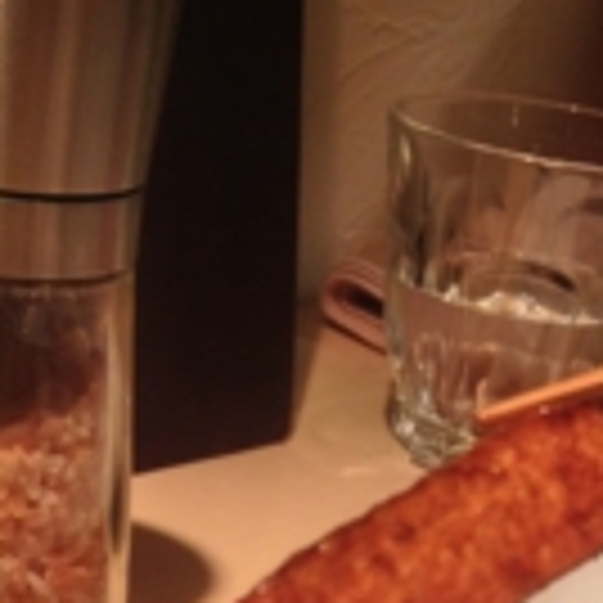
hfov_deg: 16.7
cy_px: 819
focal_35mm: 104
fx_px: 2050
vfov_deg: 15.8
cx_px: 220
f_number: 2.4
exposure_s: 1/20
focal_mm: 4.28
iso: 64
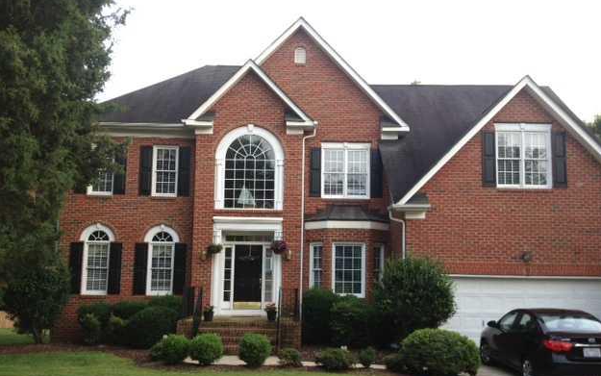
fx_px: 623
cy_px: 220
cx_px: 306
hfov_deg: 51.5
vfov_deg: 33.5
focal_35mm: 38
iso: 50
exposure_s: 1/164
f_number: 2.4
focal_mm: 4.28
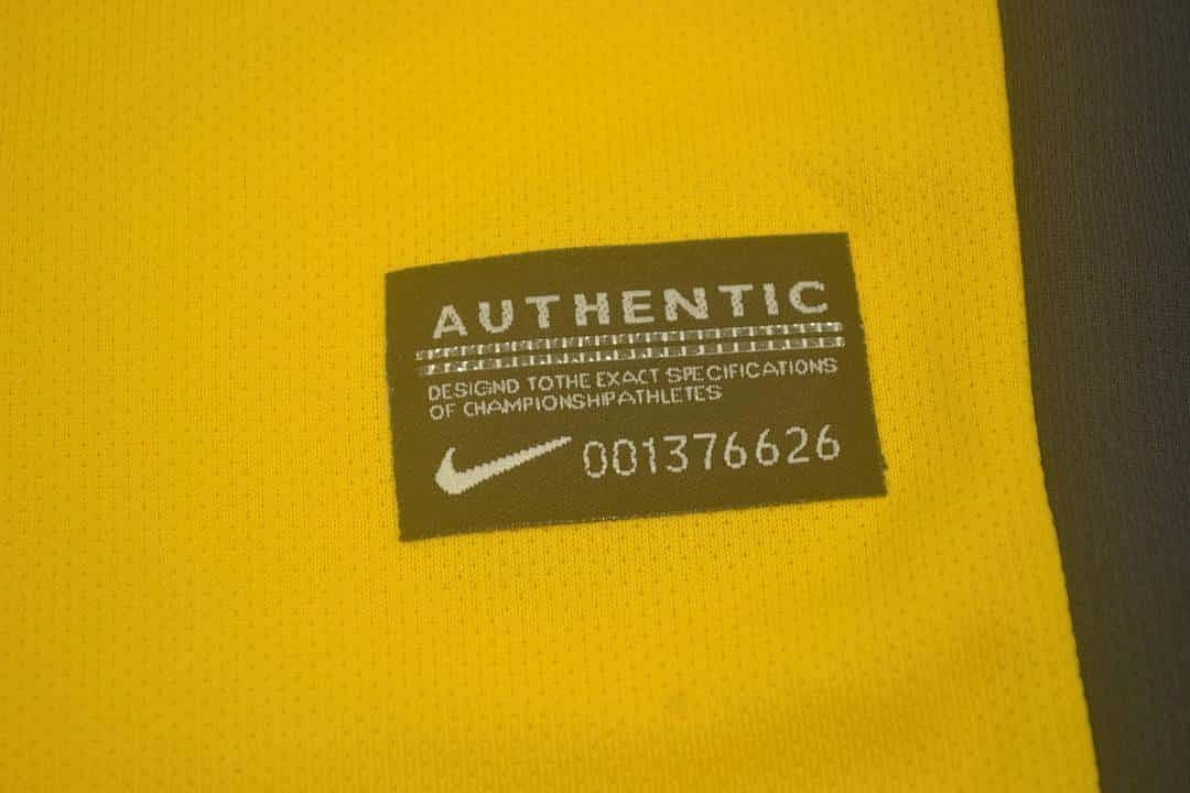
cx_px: 595
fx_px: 2727
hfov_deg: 24.6
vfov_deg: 16.6
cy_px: 396
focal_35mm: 82
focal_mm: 55
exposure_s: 1/60
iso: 200
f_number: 5.6
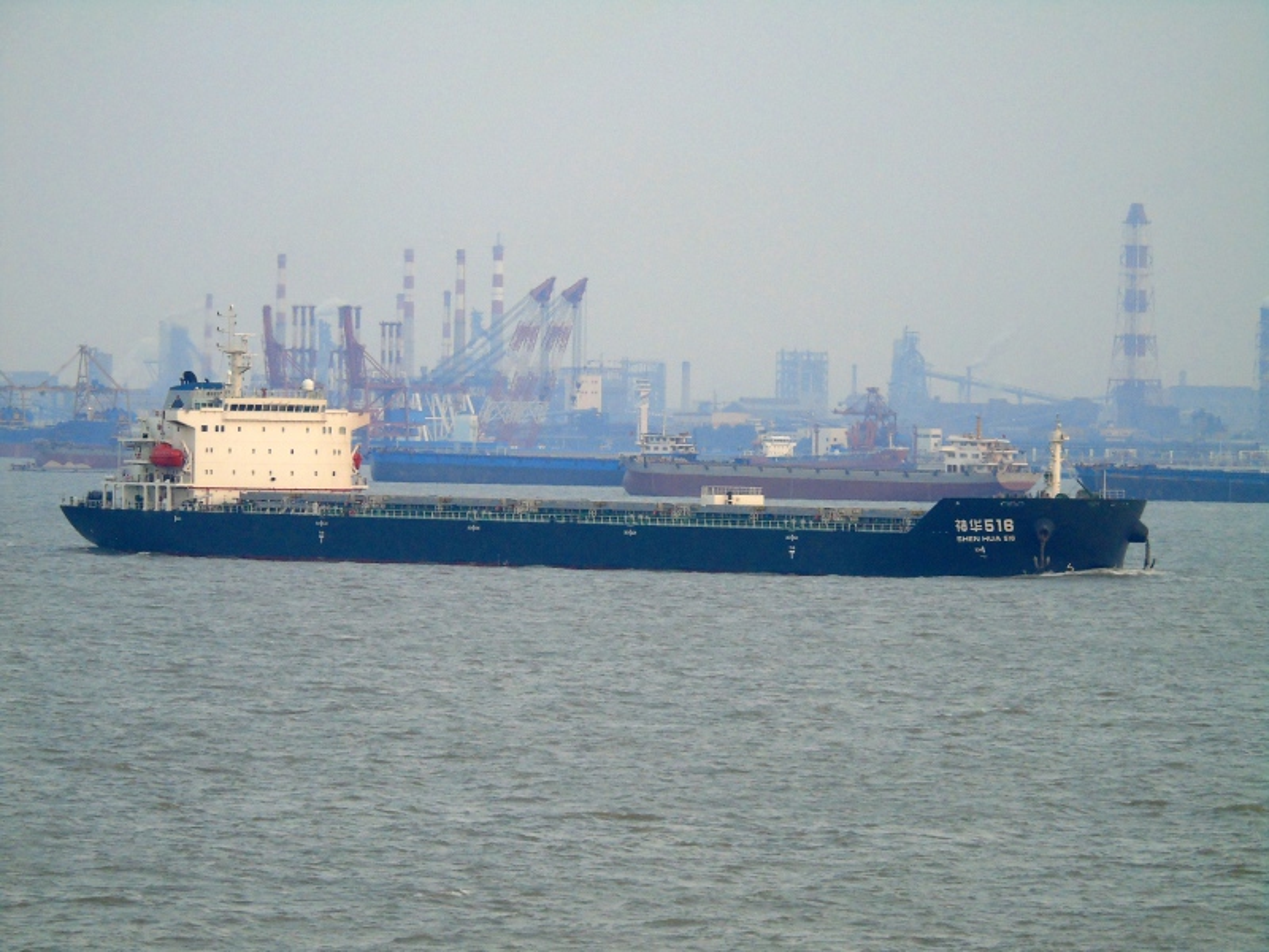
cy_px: 476
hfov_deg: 6.3
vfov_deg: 4.7
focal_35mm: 317
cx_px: 634
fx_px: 11621
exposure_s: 1/125
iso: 250
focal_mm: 57
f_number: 5.1
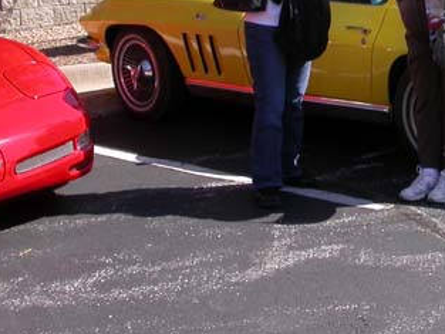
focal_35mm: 97
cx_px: 418
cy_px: 14
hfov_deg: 19.8
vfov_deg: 15.0
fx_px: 1247
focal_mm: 7.85
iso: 100
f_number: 6
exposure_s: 1/261
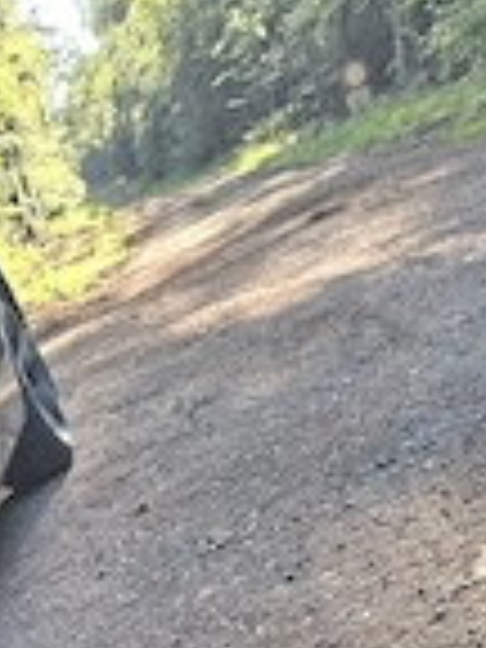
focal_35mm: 64
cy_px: 842
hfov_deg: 21.2
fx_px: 1198
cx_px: -112
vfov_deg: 25.9
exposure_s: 1/100
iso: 50
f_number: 1.8
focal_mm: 5.54
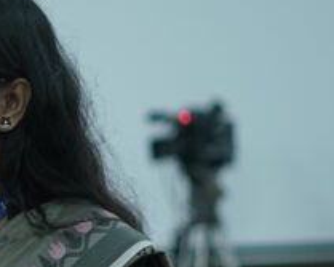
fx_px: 2559
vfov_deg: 6.0
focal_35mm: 259
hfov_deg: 7.3
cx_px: -195
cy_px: 179
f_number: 1.8
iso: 250
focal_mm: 50
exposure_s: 1/160
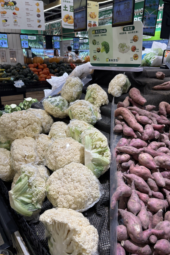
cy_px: 131
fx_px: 198
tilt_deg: -20.9
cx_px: 91
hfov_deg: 46.4
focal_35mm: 28
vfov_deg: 65.5
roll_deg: -1.8
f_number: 1.6
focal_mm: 5.96
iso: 32
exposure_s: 1/122
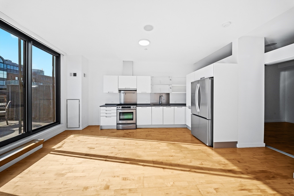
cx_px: 147
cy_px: 98
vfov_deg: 90.0
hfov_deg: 112.6
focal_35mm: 12
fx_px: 98
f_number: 11
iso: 800
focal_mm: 12
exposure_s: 1/125
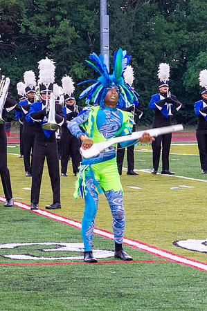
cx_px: -101
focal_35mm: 170
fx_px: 1467
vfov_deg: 12.1
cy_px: 132
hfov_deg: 7.9
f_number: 8
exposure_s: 1/250
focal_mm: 70
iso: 2500
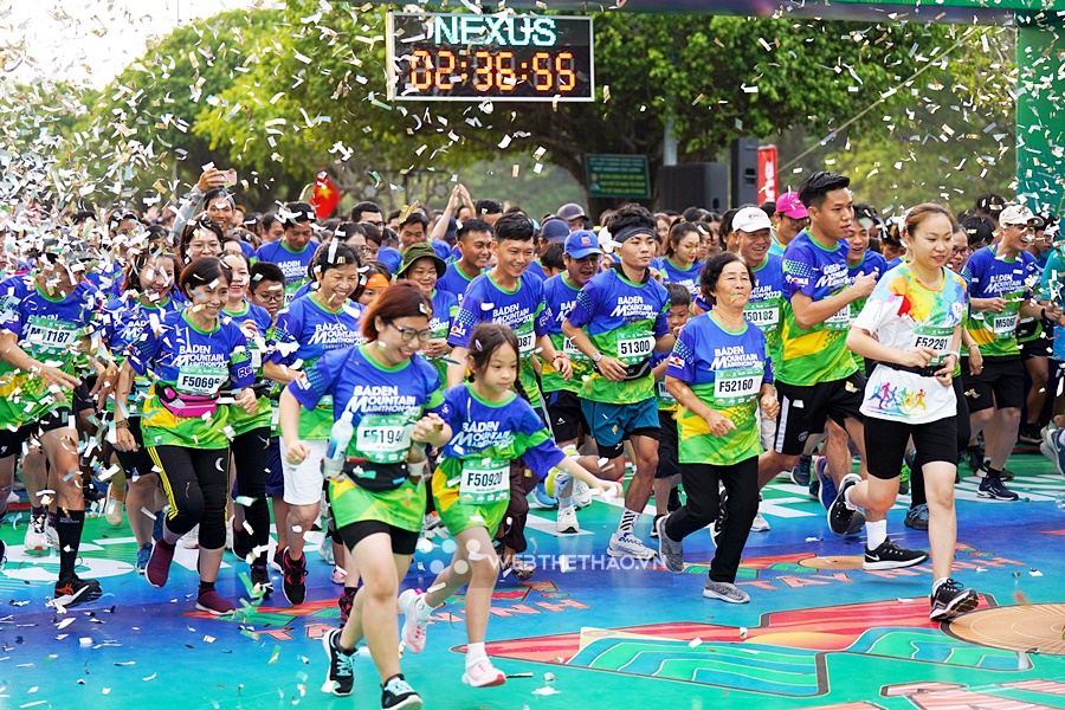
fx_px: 2071
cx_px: 532
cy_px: 355
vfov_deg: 19.5
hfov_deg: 28.8
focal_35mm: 70
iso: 640
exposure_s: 1/500
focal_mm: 70
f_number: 2.8
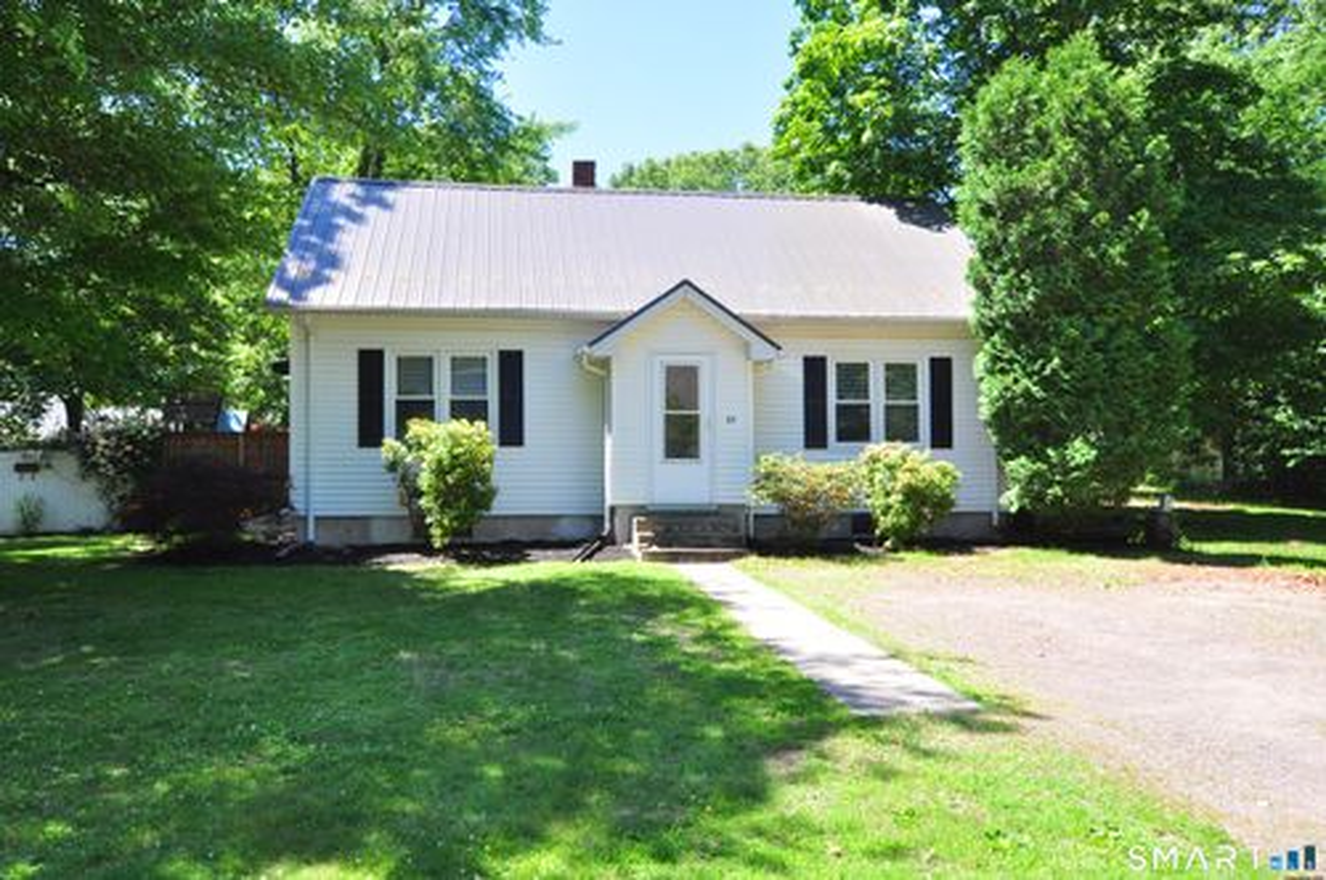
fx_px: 1104
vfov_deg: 43.5
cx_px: 663
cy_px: 440
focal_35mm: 30
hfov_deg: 62.0
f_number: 8
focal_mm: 20
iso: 320
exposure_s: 1/200
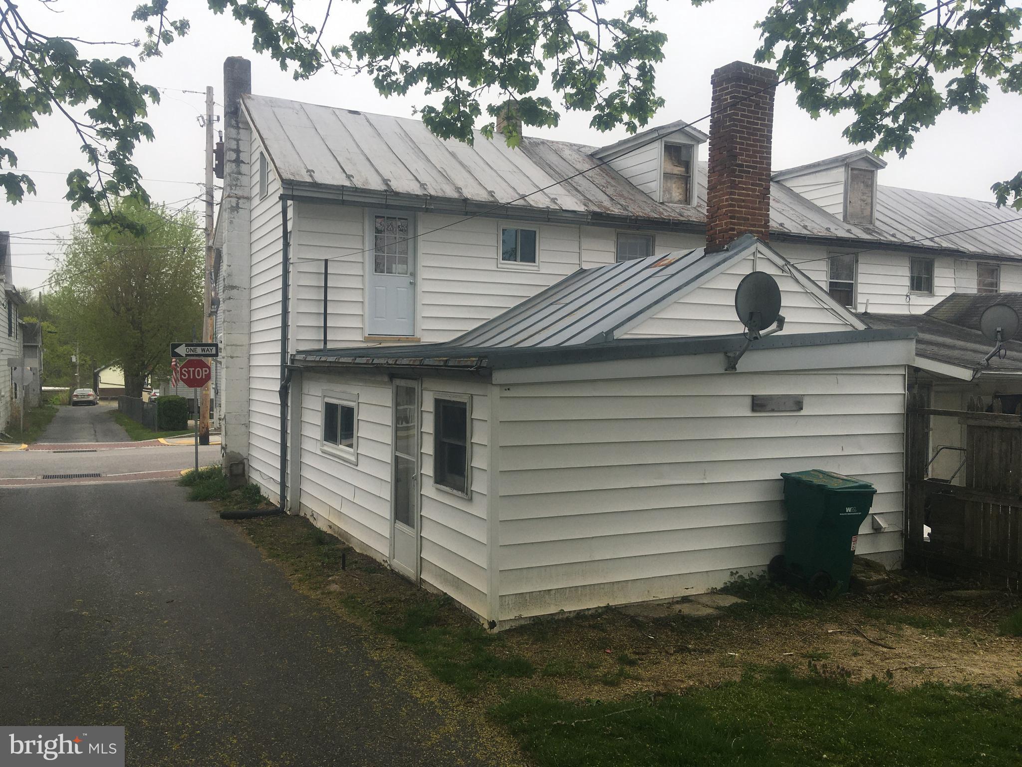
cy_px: 384
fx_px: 856
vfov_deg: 48.2
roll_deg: -0.9
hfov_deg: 61.7
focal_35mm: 29
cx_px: 511
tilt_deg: -2.6
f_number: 2.2
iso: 25
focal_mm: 4.15
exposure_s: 1/366
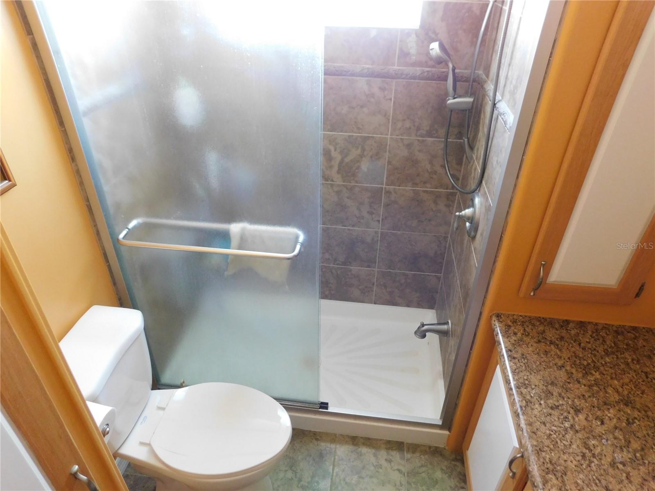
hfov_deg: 73.9
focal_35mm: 23
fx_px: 435
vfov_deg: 58.9
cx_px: 328
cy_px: 246
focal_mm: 4
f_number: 3
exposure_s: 1/10
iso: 400
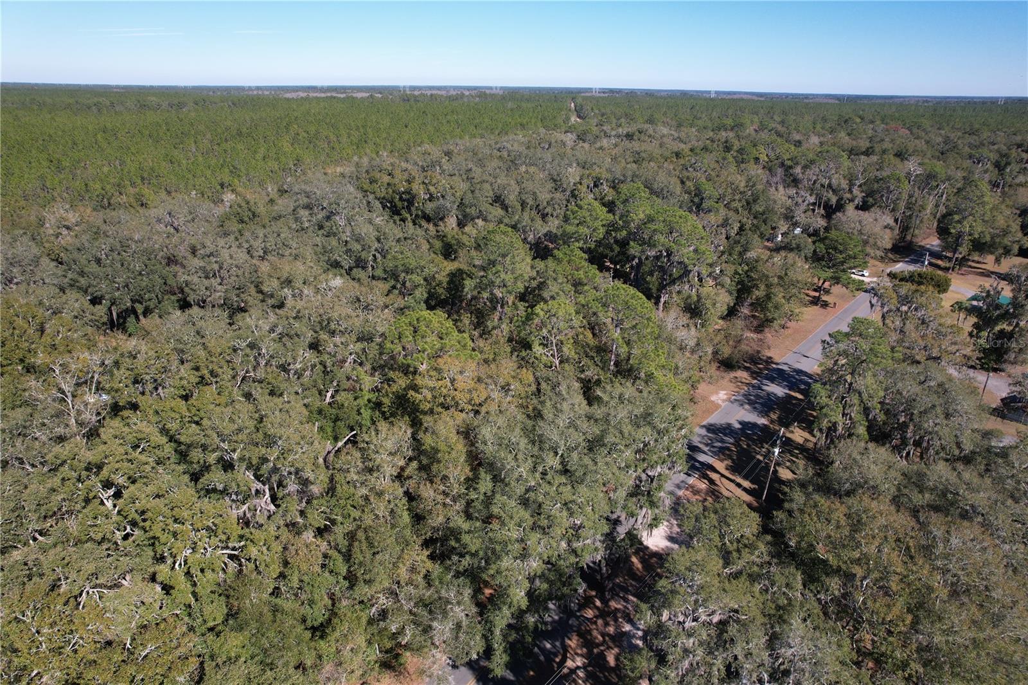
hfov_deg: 78.6
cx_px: 514
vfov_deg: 57.2
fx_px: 628
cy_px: 342
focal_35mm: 22
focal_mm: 8.38
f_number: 2.8
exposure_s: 1/350
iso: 100
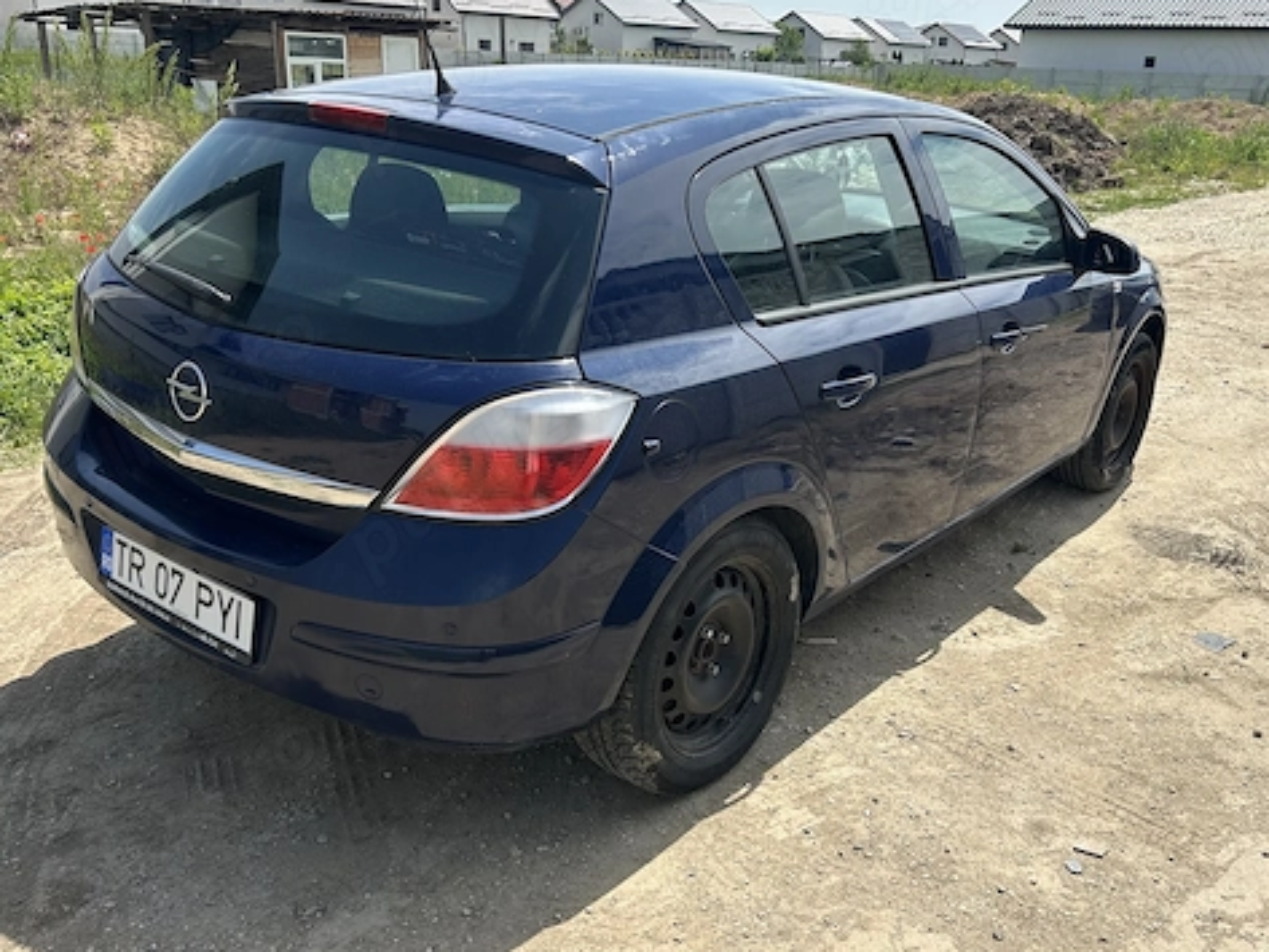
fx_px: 1210
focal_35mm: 33
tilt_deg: -17.5
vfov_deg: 43.0
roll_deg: -0.6
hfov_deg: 55.2
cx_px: 708
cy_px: 469
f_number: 1.5
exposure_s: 1/3831
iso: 50
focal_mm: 5.7
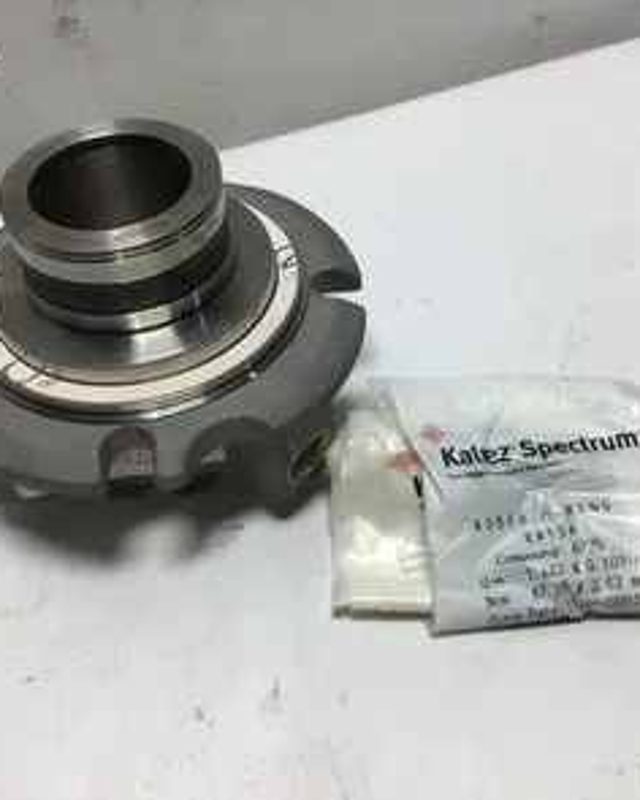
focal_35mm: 41
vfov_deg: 44.8
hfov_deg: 36.5
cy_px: 401
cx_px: 353
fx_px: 971
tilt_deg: -48.1
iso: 25
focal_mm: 3.3
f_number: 2.4
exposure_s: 1/177
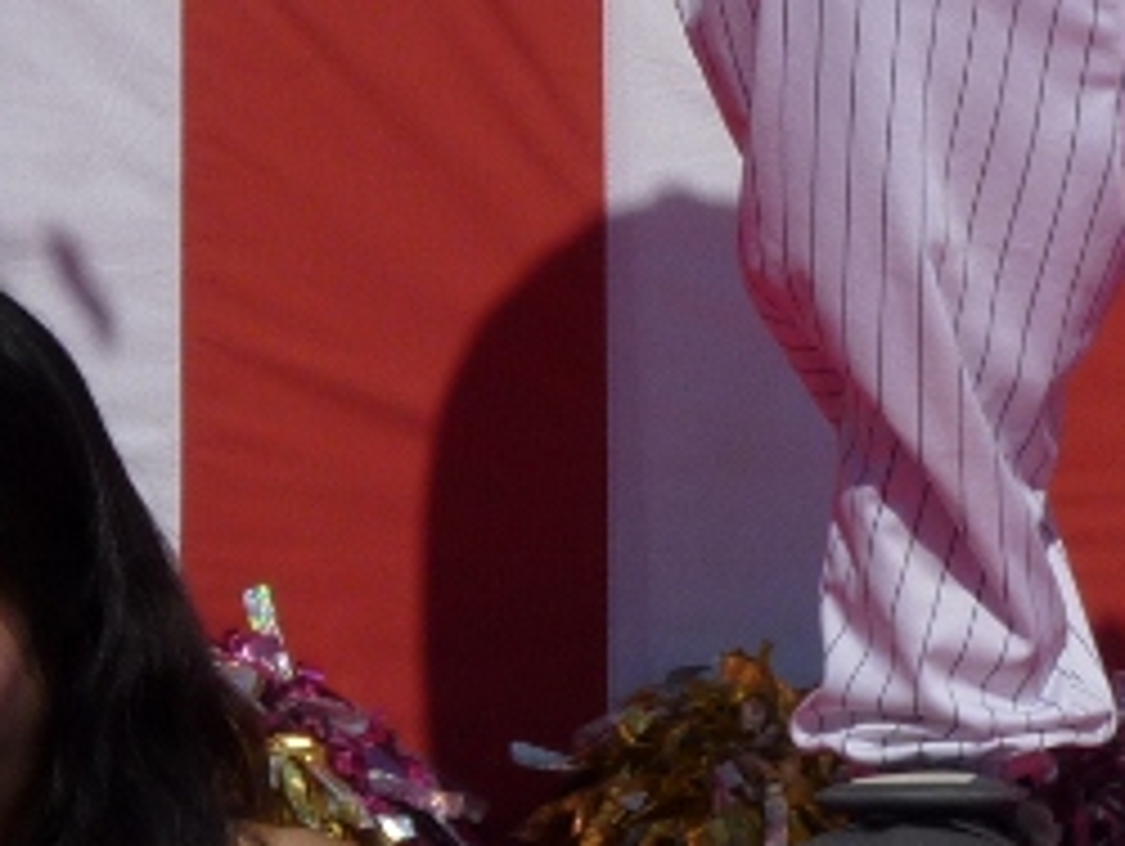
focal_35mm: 569
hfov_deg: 3.5
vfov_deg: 2.6
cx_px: 446
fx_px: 18510
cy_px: -644
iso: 80
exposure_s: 1/1000
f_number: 5.5
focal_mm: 25
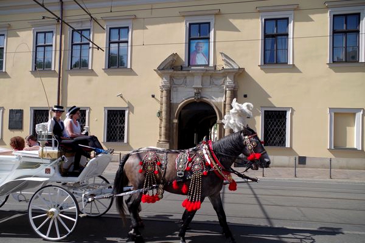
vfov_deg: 47.9
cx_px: 182
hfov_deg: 67.4
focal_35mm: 27
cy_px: 122
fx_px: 274
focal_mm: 18
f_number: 7.1
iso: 100
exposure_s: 1/250
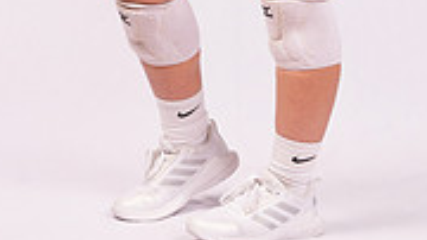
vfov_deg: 6.4
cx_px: 225
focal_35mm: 183
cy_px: -276
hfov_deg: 11.8
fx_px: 2071
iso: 200
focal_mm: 70
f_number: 5.6
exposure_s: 1/200
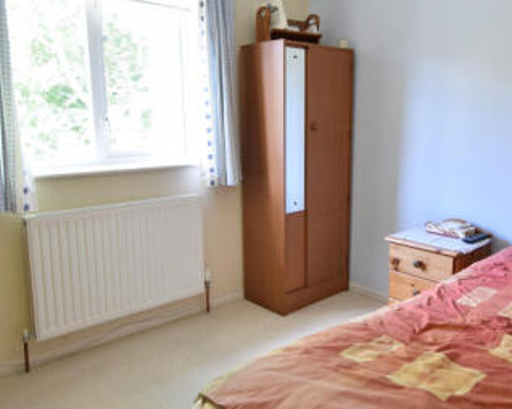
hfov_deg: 60.2
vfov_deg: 49.9
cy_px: 186
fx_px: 439
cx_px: 297
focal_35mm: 29
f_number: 5
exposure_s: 1/15
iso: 400
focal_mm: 10
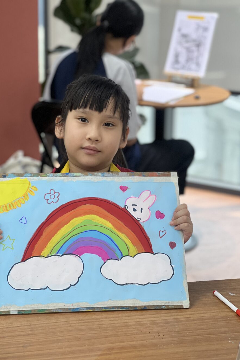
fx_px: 810
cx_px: 105
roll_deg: -1.5
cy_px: 182
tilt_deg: -16.6
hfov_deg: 16.9
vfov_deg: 25.1
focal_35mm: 81
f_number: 2.8
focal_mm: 9
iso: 250
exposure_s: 1/102
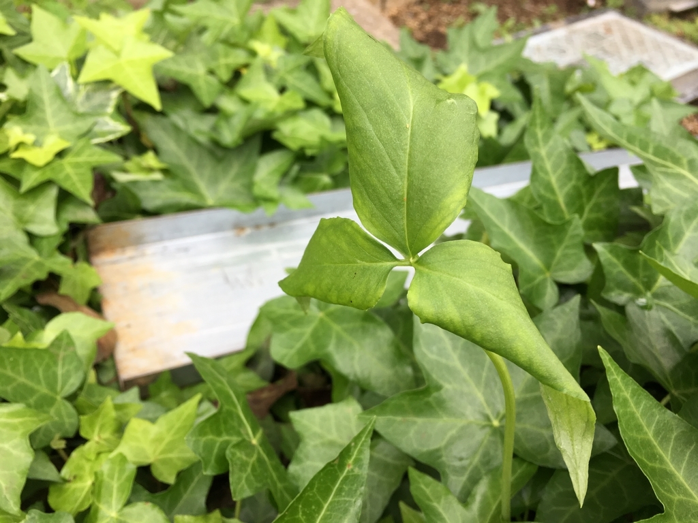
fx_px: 585
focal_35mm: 29
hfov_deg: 61.7
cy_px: 262
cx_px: 349
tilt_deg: -47.0
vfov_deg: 48.2
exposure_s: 1/120
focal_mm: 4.15
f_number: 2.2
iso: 40
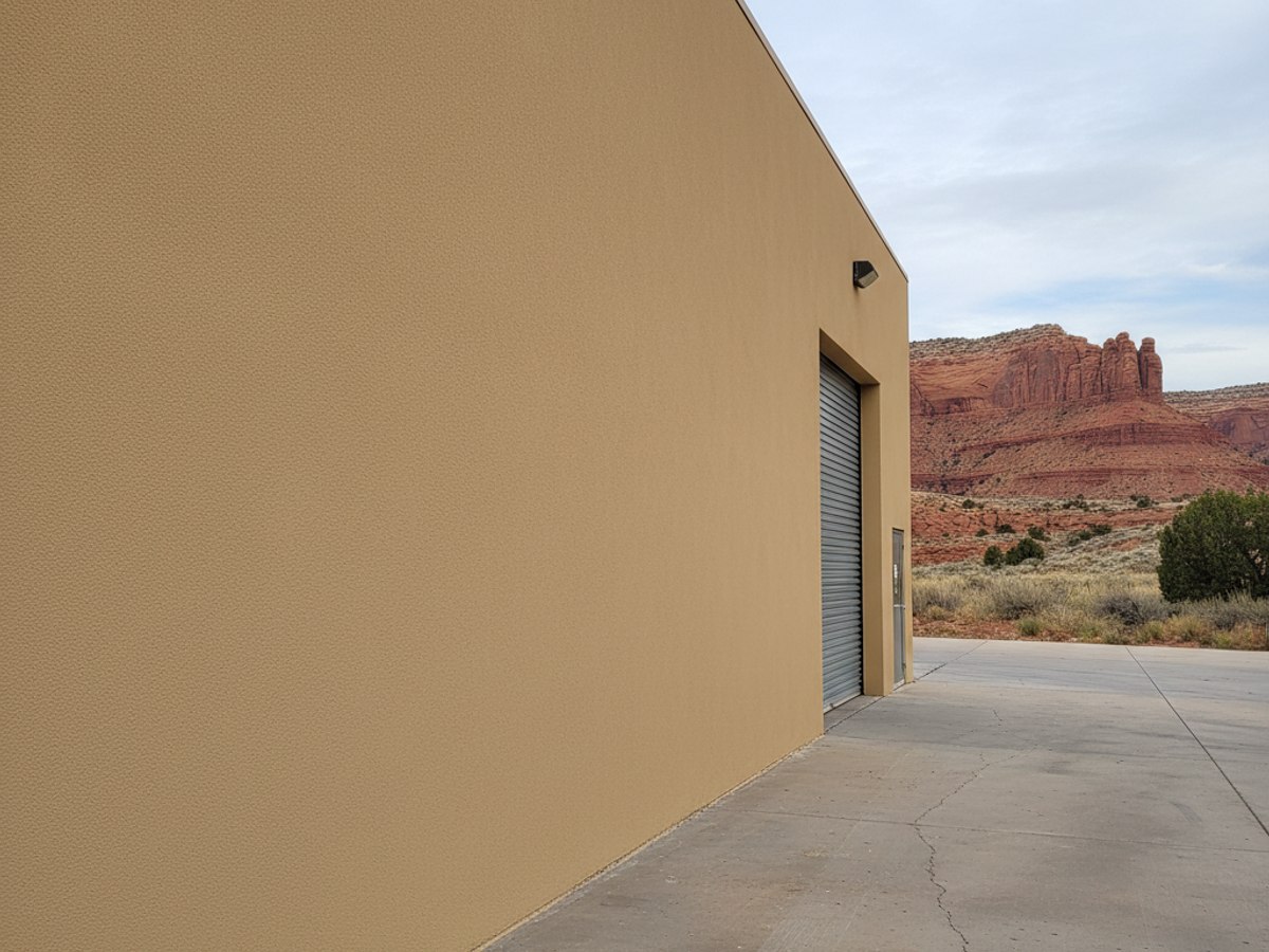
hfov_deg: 73.9
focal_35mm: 23
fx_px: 843
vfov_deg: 58.9
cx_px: 634
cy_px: 476
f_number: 1.8
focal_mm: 6.4
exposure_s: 1/1529
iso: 158
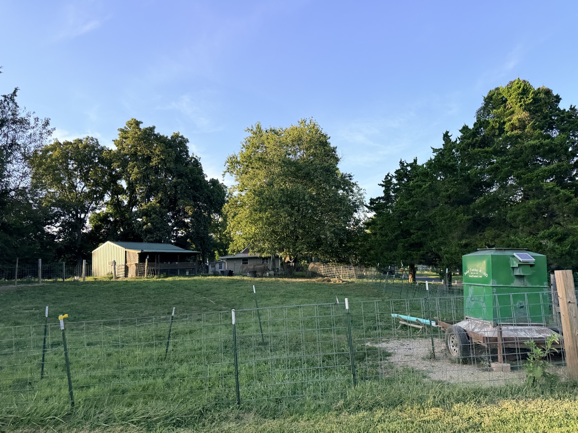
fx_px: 401
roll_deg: +4.4
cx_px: 289
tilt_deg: +8.8
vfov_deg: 56.8
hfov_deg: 71.6
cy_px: 216
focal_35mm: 24
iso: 80
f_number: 1.78
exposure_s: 1/1361
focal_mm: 6.76
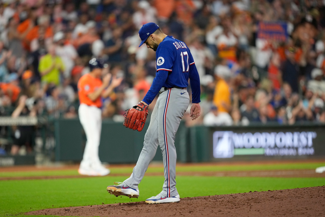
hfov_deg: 5.2
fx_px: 3610
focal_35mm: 400
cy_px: 108
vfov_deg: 3.4
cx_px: 162
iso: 2000
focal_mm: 400
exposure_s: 1/800
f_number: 2.8
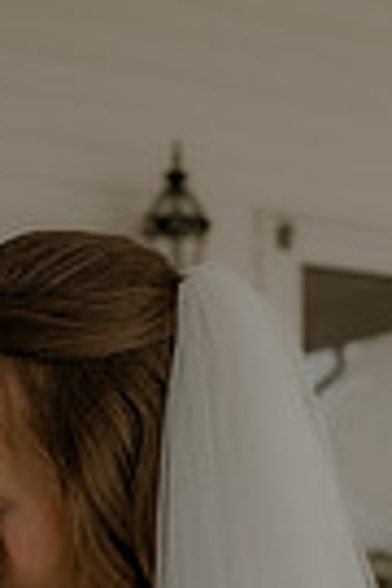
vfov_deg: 20.5
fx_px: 1519
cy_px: 701
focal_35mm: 93
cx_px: 170
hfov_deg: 14.7
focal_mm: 19
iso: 400
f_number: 1.8
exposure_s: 1/2500
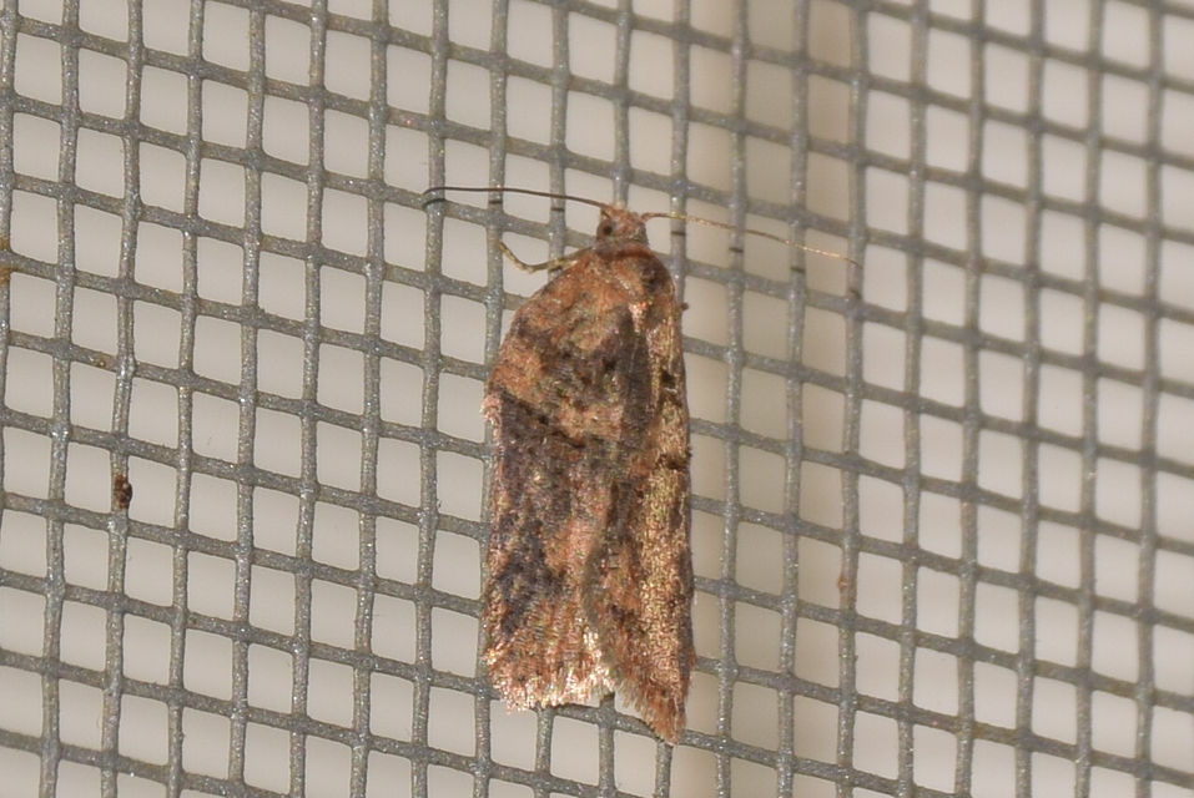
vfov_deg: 6.6
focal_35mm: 210
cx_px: 597
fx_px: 6971
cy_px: 399
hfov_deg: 9.8
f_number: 14
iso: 100
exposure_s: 1/200
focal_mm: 140
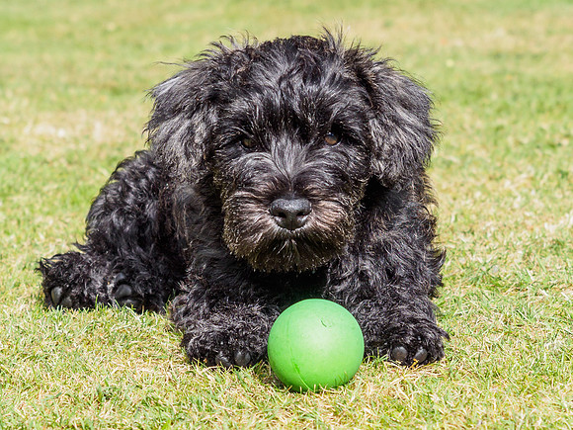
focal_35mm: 148
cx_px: 286
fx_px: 2449
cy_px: 219
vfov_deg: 10.0
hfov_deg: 13.3
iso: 200
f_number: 4
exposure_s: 1/1000
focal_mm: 40
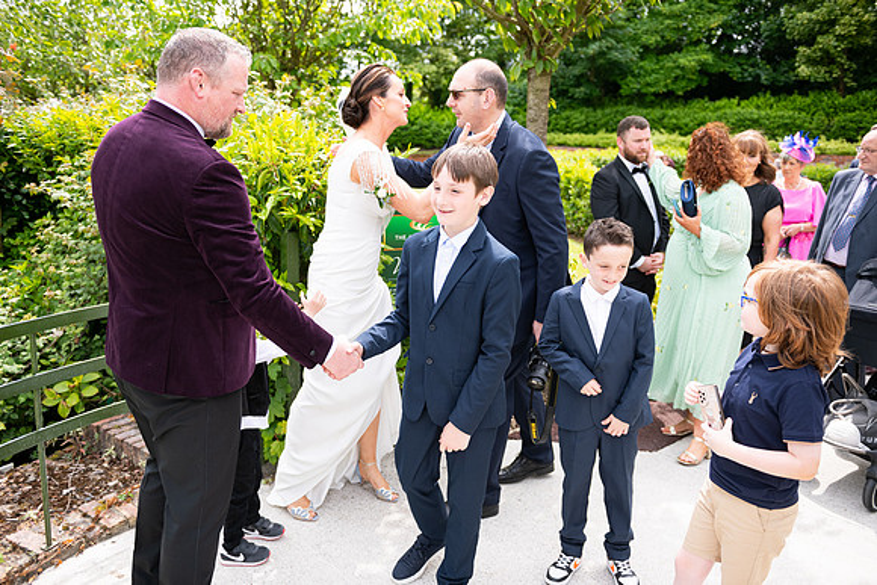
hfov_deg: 63.6
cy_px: 292
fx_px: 707
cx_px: 438
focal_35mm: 29
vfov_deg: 45.0
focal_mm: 29
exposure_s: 1/1250
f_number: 3.5
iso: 250
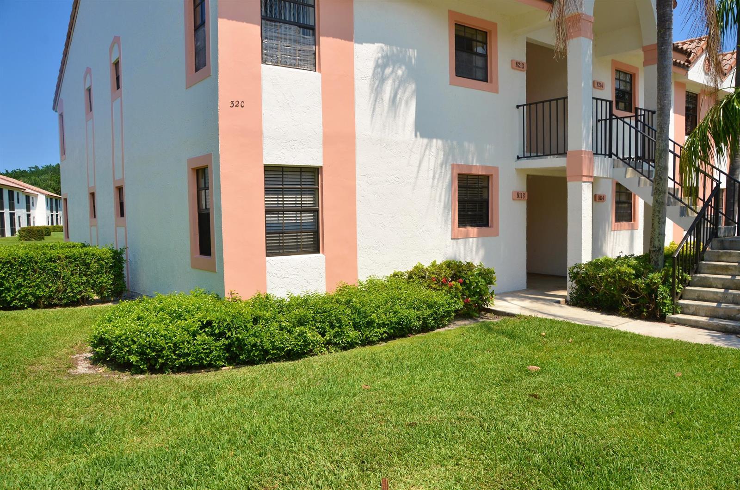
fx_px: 554
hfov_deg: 67.5
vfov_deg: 47.7
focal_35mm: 27
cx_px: 370
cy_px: 245
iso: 100
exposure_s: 1/320
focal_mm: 18
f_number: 9
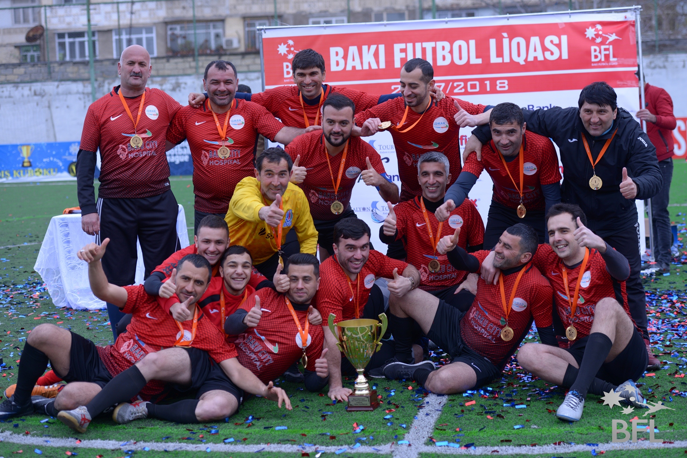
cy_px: 229
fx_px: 1336
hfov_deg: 28.8
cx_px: 344
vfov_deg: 19.5
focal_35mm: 70
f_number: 3.2
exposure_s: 1/320
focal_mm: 70
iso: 200
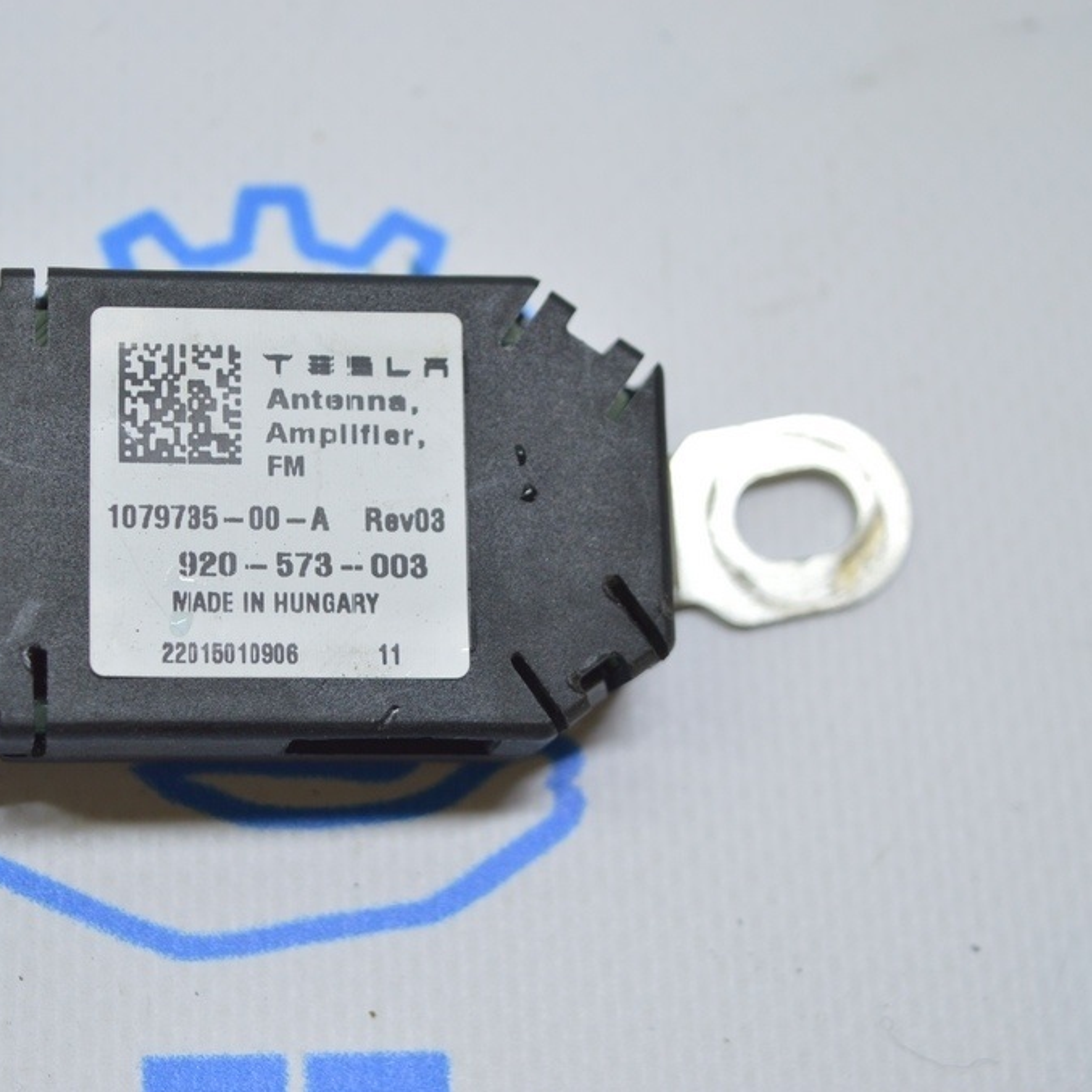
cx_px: 273
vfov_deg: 20.0
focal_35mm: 87
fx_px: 3092
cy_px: 548
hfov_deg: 19.9
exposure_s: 1/50
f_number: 5
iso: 400
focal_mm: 45
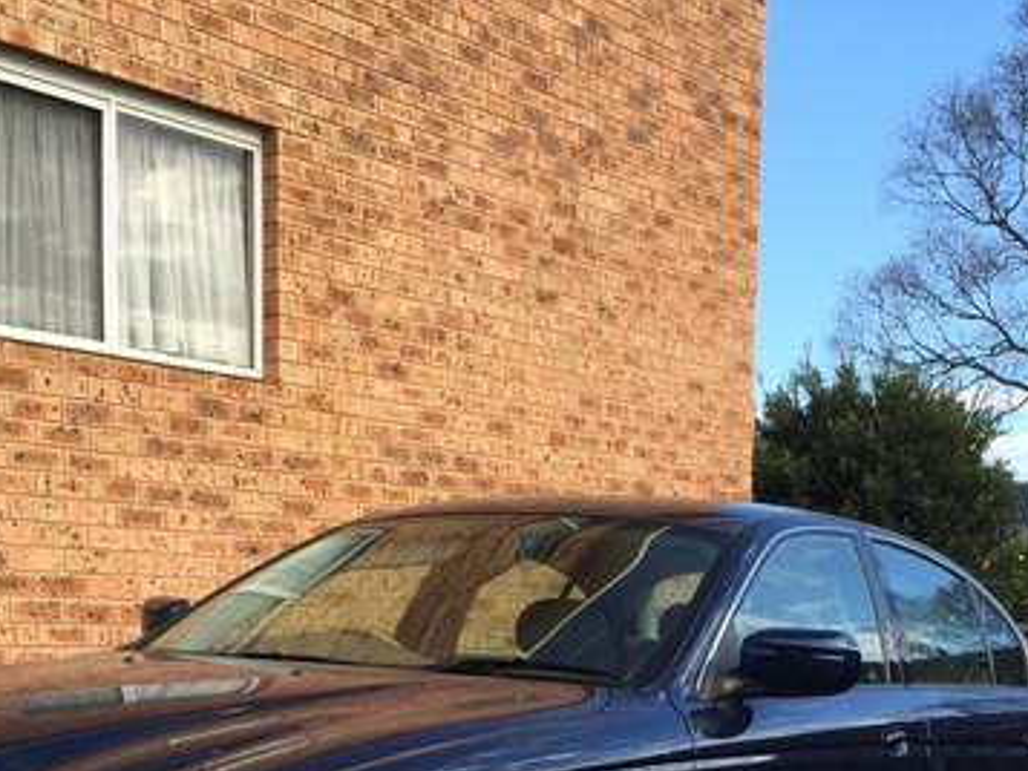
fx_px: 1931
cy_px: 837
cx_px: 536
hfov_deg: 29.8
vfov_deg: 21.5
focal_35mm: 65
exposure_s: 1/746
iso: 32
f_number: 2.2
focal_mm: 4.15
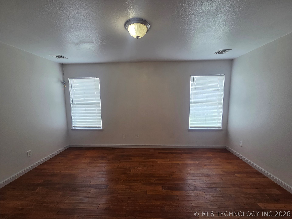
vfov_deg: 89.9
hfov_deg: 106.2
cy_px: 110
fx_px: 110
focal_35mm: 13
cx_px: 146
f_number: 2.2
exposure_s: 1/120
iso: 125
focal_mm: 2.2
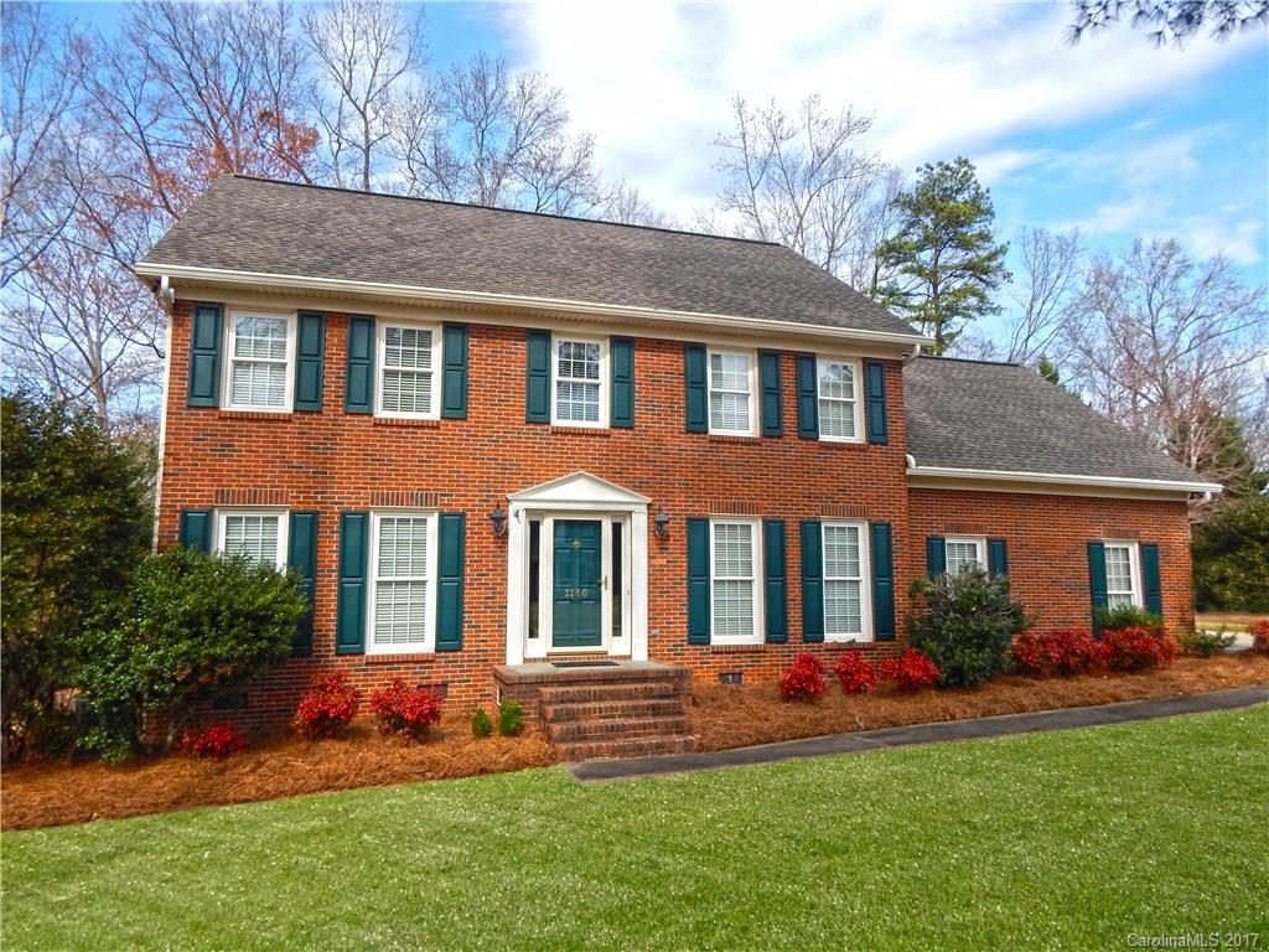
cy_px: 476
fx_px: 807
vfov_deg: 61.1
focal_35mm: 22
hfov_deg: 76.4
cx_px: 634
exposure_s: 1/1000
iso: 125
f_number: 3
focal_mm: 4
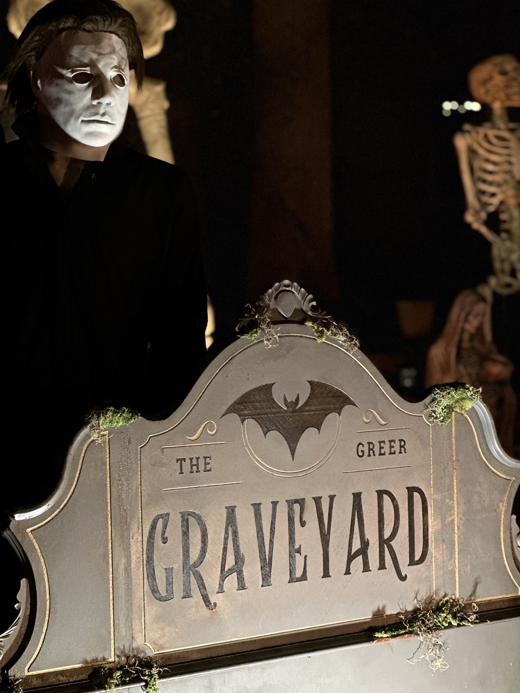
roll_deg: +0.5
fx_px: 1542
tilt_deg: -8.2
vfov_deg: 25.3
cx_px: 260
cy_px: 346
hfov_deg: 19.1
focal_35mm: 77
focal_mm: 9
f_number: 2.8
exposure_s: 1/15
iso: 640
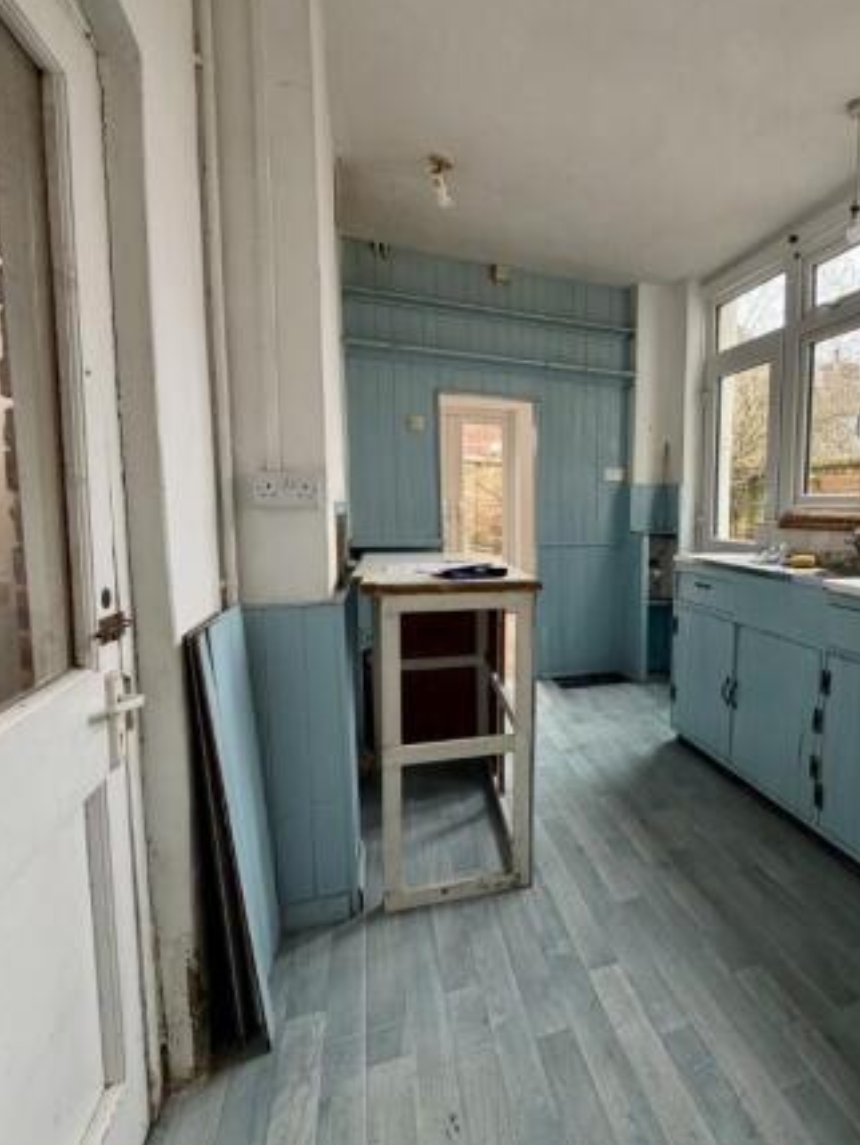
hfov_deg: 64.8
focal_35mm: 19
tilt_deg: -5.9
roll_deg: -0.7
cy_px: 570
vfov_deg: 84.6
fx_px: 629
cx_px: 640
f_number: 2.2
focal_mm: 2.22
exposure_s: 1/121
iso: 100
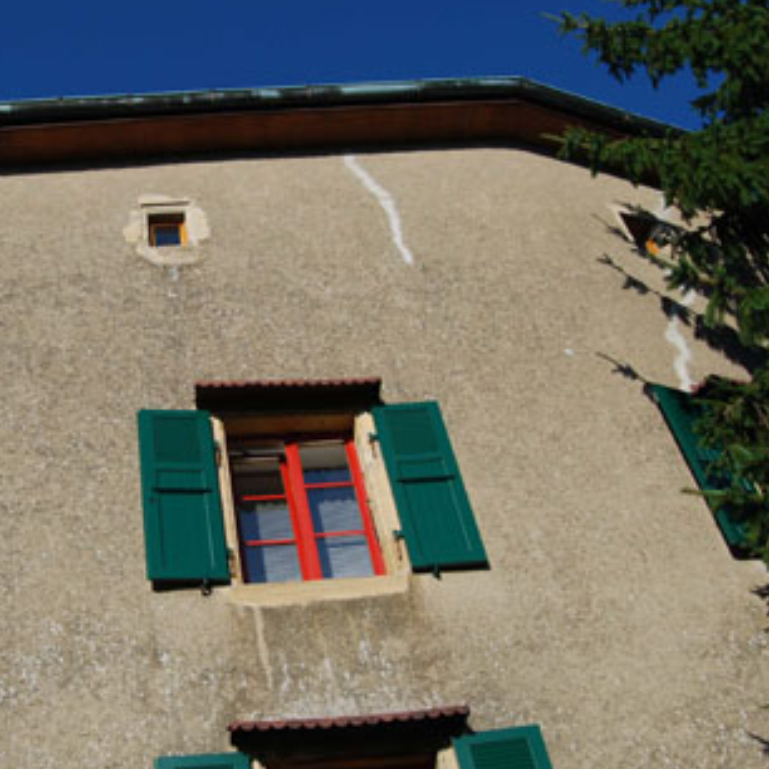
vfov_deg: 37.5
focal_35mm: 45
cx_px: 214
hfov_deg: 36.8
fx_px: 1131
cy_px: 432
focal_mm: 18
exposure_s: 1/250
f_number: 8
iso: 100
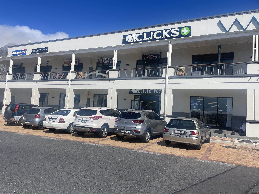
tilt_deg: +4.5
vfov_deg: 53.1
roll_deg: -4.0
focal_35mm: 26
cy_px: 97
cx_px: 130
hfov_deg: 67.3
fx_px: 195
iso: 32
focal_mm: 4.2
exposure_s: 1/4831
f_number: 1.6
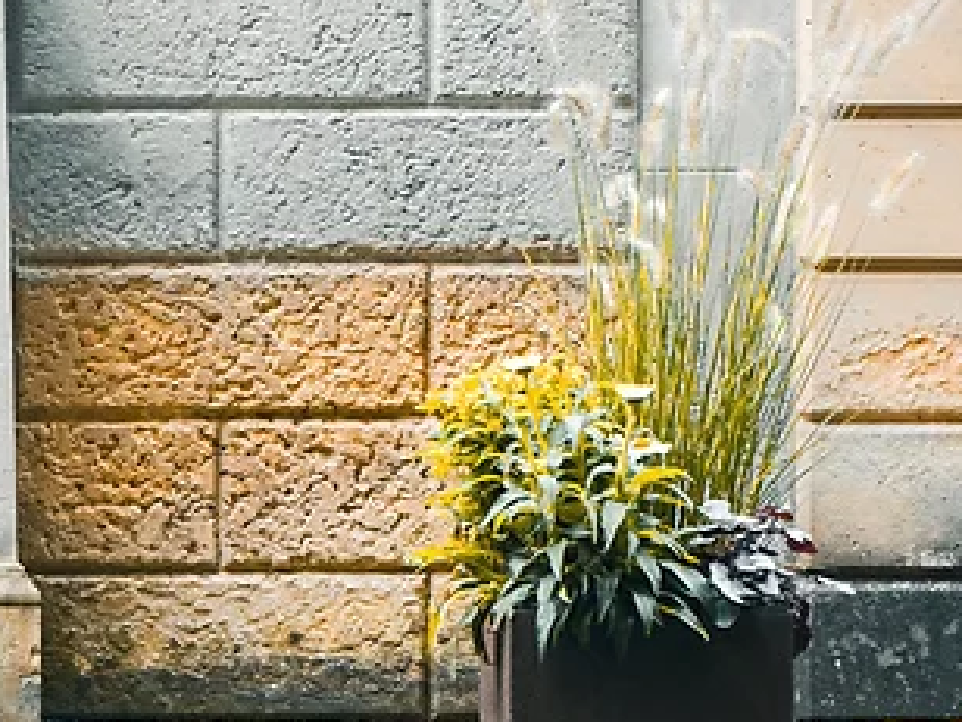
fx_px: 4669
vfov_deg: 8.8
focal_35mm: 168
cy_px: 475
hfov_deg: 11.5
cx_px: -197
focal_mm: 70
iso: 1000
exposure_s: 1/160
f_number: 5.6
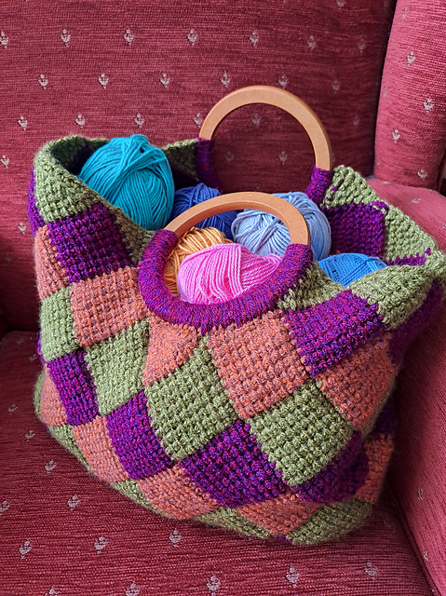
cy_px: 298
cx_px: 223
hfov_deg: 54.8
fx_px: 430
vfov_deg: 69.4
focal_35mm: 25
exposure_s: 1/60
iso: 250
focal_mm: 4.65
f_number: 1.8
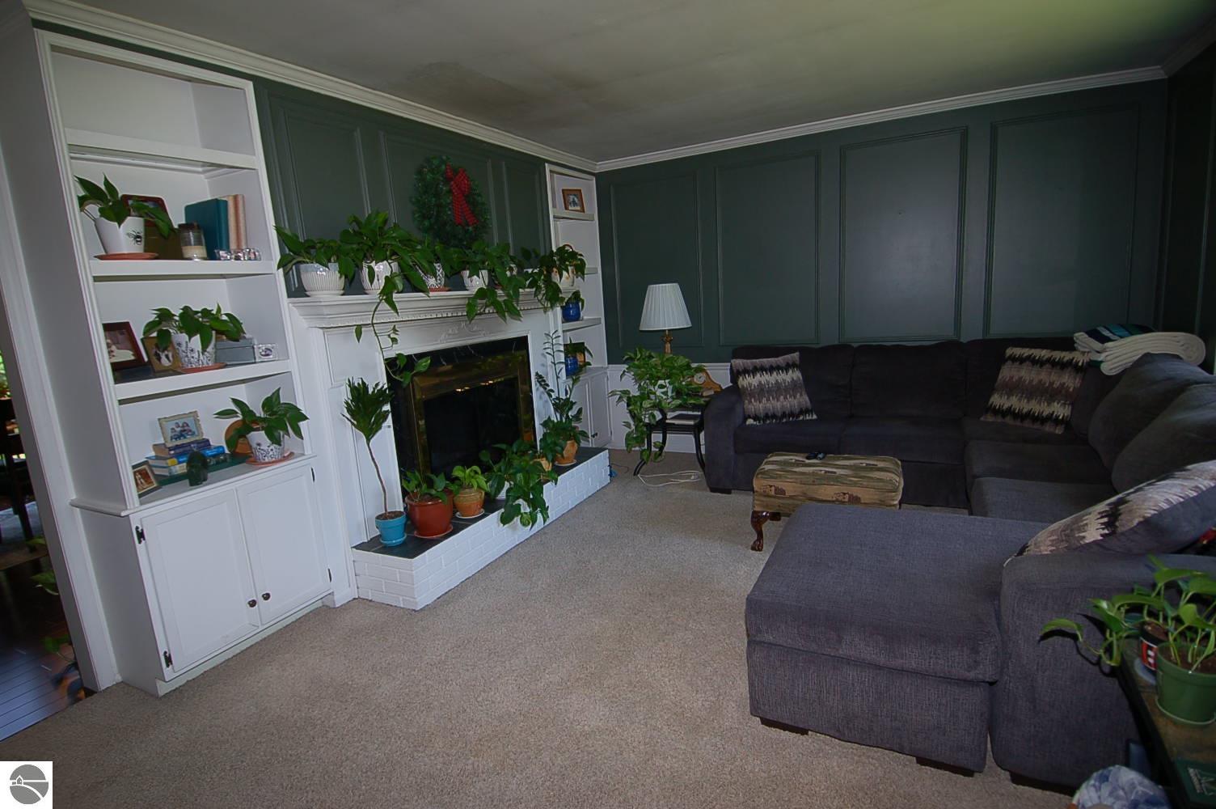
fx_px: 607
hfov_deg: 90.1
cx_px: 608
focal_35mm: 18
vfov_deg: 67.3
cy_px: 404
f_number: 4
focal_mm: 12
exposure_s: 1/60
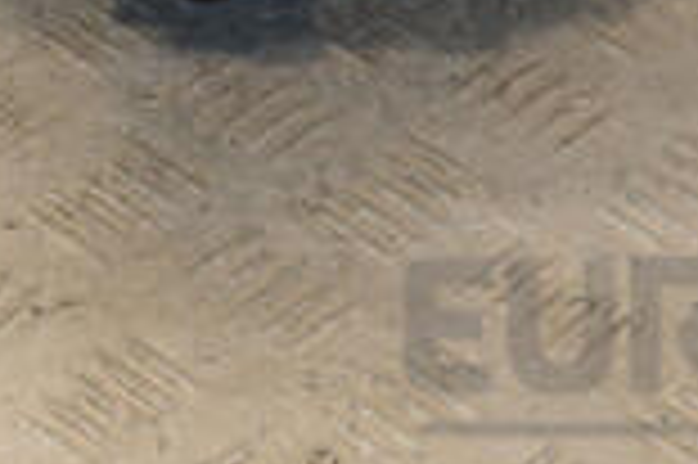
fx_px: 3930
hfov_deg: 10.1
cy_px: -275
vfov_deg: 6.6
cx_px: 320
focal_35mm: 203
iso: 800
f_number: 7.1
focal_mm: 35
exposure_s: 1/200
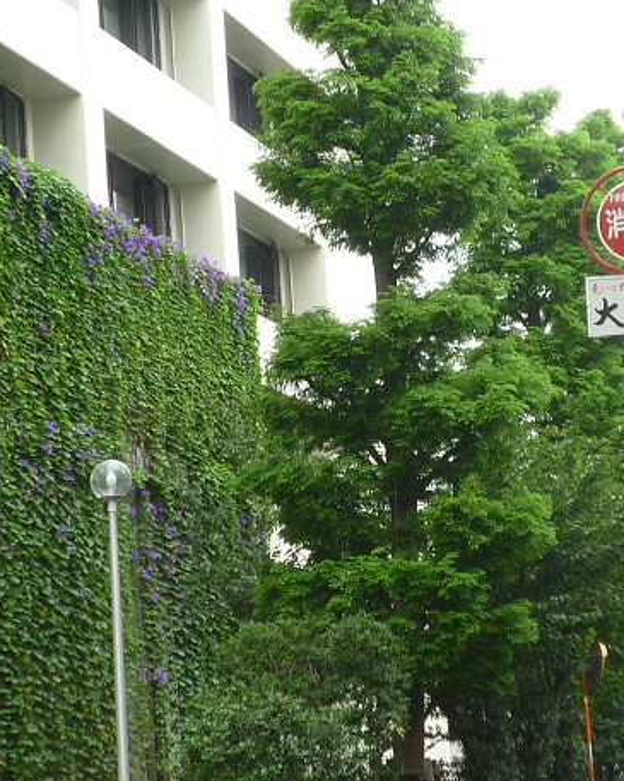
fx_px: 2750
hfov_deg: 12.9
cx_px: 350
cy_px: 408
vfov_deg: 16.2
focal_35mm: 119
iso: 80
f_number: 4.3
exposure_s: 1/60
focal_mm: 7.8
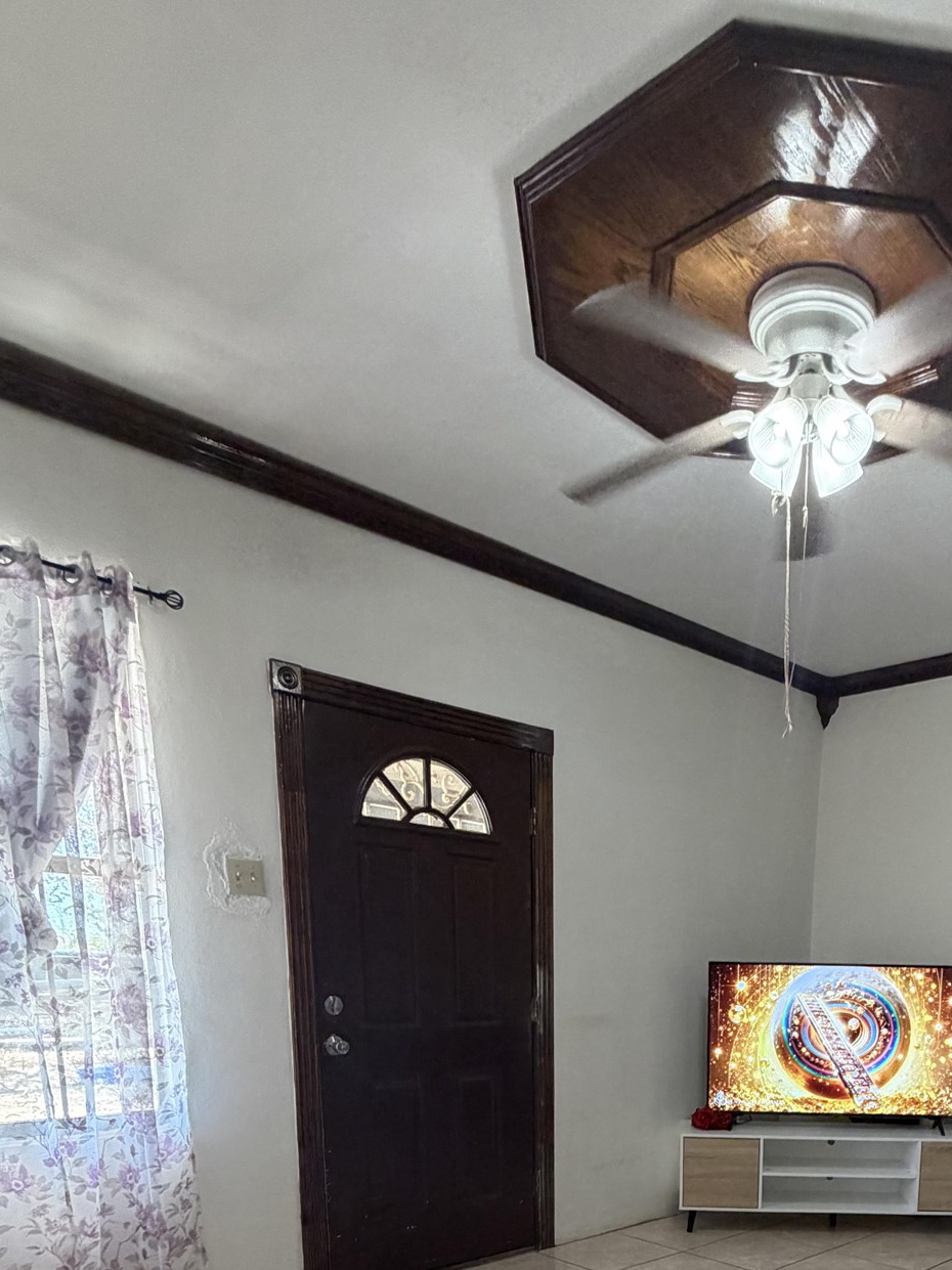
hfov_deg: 50.6
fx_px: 954
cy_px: 1155
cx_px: 726
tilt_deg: -11.8
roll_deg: -1.7
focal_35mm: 26
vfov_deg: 57.3
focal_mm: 2.22
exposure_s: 1/60
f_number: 2.2
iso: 320
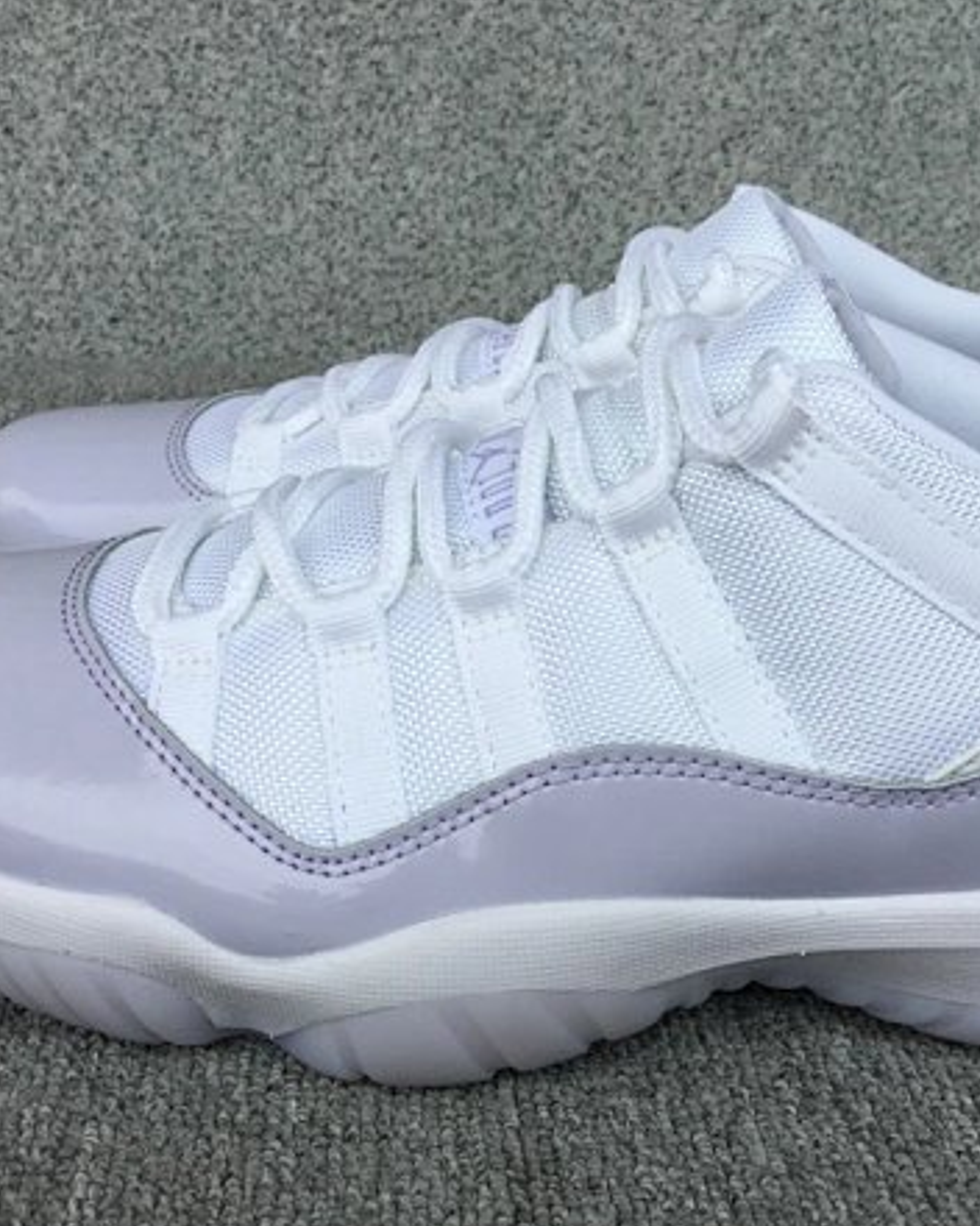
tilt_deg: -25.2
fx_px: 1595
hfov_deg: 34.1
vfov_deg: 42.0
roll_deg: -2.0
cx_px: 568
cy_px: 644
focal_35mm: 44
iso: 25
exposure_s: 1/278
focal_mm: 3.3
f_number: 2.4
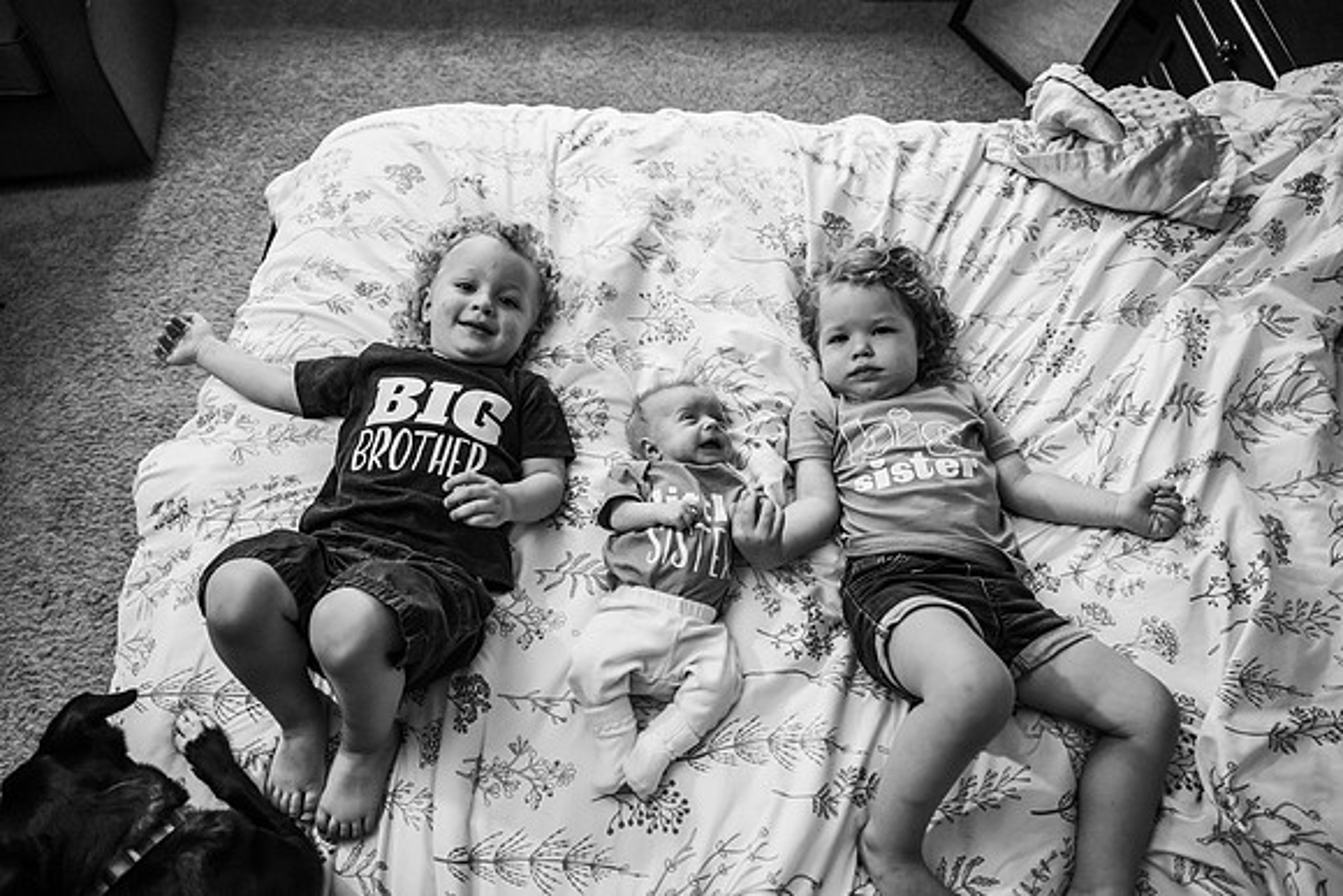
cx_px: 672
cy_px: 448
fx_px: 896
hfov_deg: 73.7
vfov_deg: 53.2
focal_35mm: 24
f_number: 3.5
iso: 1250
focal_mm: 24
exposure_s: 1/250
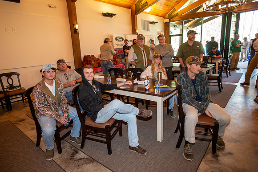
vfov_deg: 57.2
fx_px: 158
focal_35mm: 22
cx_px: 129
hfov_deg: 78.6
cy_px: 86
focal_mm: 22
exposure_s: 1/100
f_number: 3.2
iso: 1400
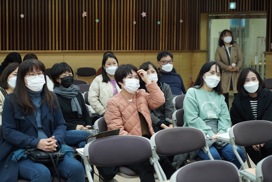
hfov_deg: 28.8
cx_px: 136
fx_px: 529
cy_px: 91
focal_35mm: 70
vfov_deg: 19.5
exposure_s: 1/80
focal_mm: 70
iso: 800
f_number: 4
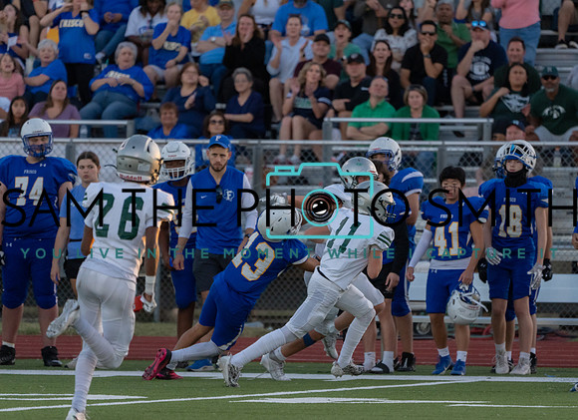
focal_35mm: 472
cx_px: 335
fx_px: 7785
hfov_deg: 4.3
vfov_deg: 3.1
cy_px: 219
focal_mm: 400
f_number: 5.6
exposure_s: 1/1250
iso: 2500
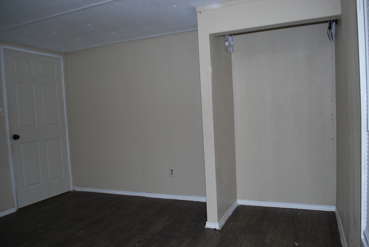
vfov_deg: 48.0
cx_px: 184
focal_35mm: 27
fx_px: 277
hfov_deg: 67.3
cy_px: 124
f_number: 3.5
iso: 200
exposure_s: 1/60
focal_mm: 18
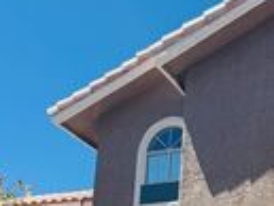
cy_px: 273
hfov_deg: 20.9
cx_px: 202
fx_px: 737
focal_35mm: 93
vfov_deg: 15.1
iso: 80
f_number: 1.78
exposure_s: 1/4405
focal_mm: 6.76
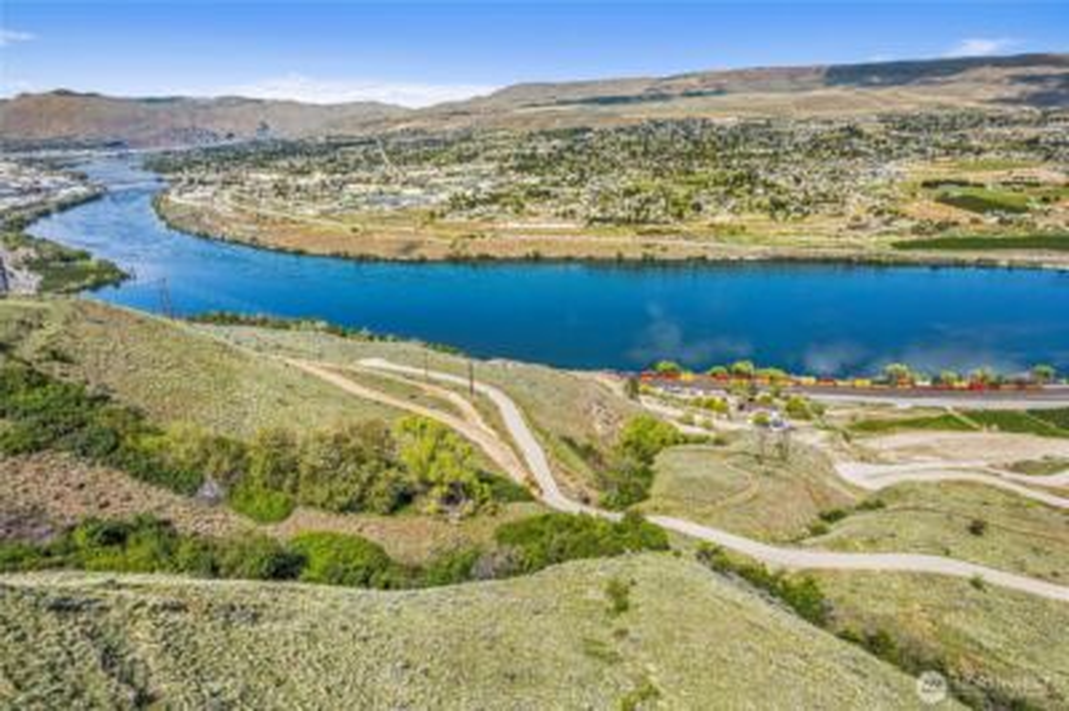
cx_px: 534
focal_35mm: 22
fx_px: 653
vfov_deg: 57.1
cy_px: 356
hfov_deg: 78.6
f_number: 2.8
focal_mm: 8.38
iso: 100
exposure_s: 1/2000
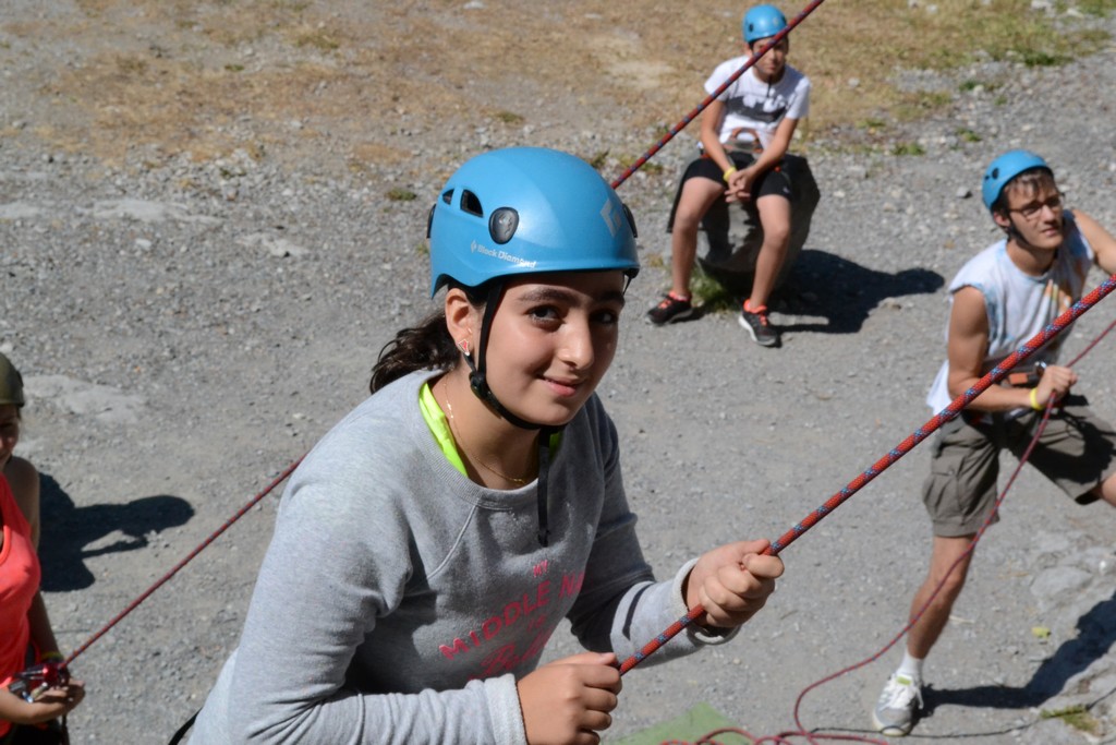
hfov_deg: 24.6
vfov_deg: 16.6
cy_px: 372
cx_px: 558
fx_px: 2558
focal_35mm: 82
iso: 1600
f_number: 18
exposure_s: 1/1250
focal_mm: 55
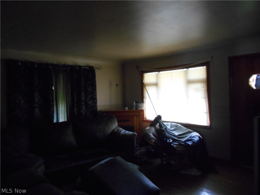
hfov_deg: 67.3
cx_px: 130
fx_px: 195
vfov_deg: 53.1
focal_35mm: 26
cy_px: 98
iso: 800
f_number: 3.4
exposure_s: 1/6
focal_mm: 4.7
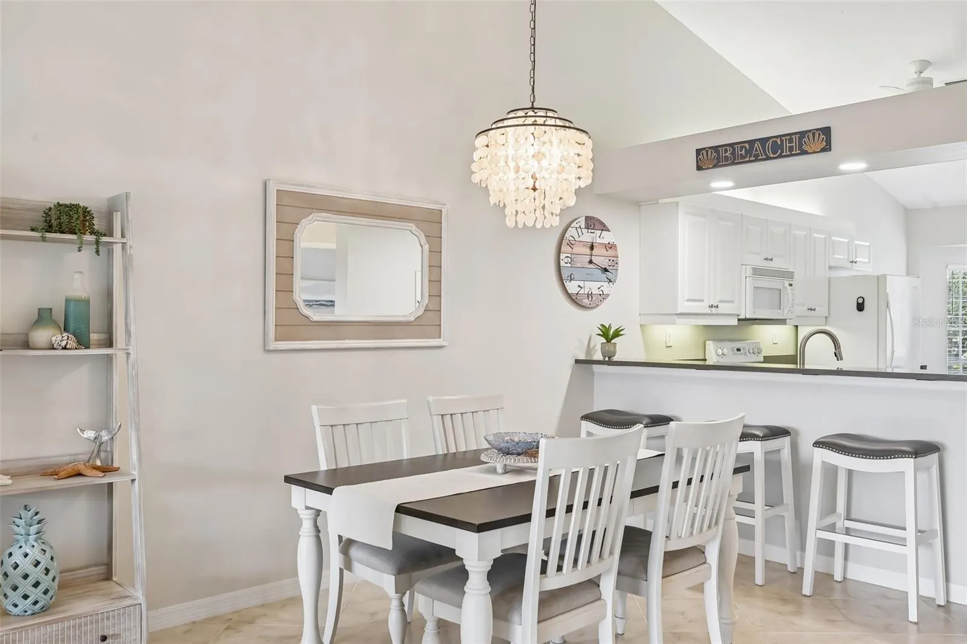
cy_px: 322
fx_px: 765
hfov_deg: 64.6
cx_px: 484
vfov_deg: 45.7
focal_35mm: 28
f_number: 8
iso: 400
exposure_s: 1/25
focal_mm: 28.5
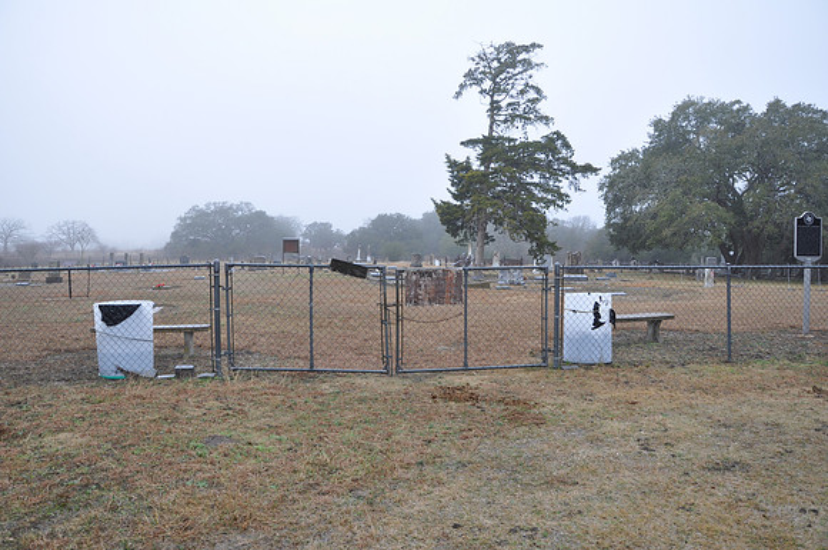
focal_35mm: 27
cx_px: 414
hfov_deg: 67.5
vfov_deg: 47.8
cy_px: 275
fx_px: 620
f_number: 6.3
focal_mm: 18
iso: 200
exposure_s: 1/40
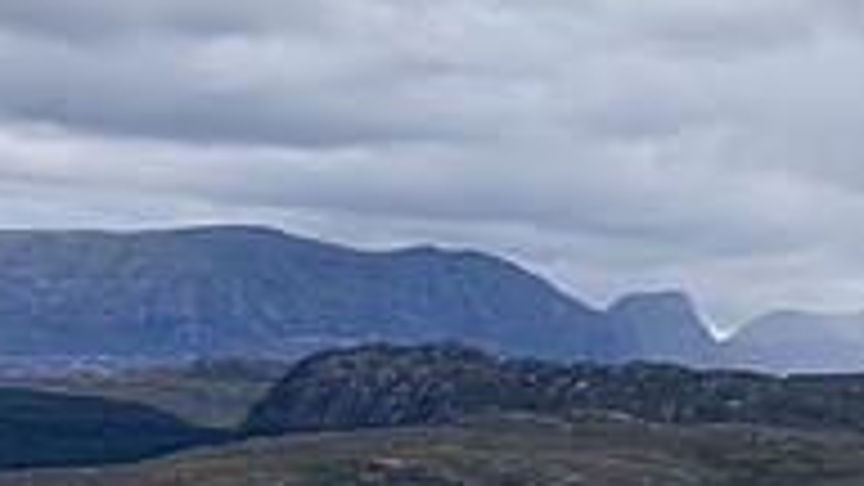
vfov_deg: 7.0
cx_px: 832
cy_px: 215
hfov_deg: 12.2
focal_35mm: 174
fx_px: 3986
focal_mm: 55
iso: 125
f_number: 8
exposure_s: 1/80
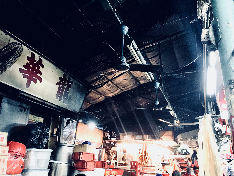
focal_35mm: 29
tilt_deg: +18.8
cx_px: 117
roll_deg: -2.9
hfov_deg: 61.7
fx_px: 196
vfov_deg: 48.2
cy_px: 88
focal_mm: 4.15
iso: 250
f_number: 2.2
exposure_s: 1/17
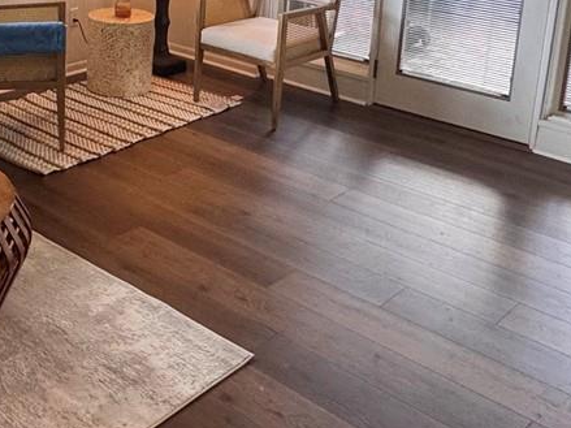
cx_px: 88
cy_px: 29
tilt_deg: -14.4
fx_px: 841
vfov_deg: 27.3
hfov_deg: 35.8
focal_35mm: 51
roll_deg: -0.5
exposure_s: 1/120
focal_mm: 2.22
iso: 250
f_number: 2.2
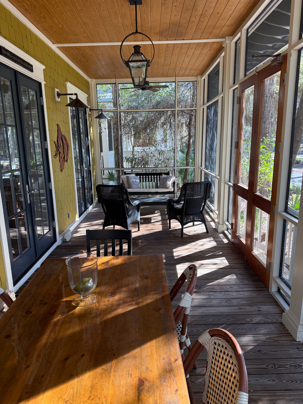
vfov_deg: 71.6
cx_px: 152
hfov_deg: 56.8
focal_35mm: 24
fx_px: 280
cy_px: 202
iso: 160
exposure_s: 1/176
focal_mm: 6.76
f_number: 1.78
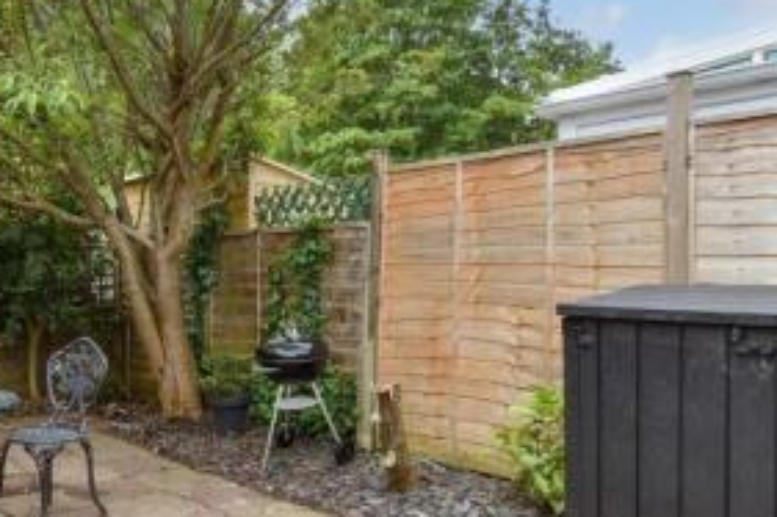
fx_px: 755
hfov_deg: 52.2
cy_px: 300
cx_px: 200
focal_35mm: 35
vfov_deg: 37.7
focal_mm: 10
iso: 160
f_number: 8
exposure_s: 1/160
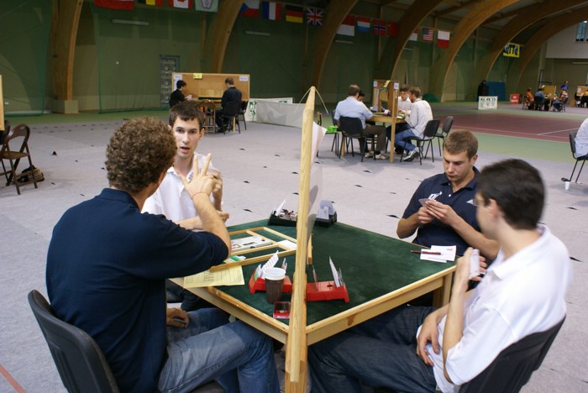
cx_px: 294
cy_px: 196
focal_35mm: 33
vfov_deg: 40.0
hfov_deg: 57.2
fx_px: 539
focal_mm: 22
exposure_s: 1/25
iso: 400
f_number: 5.6
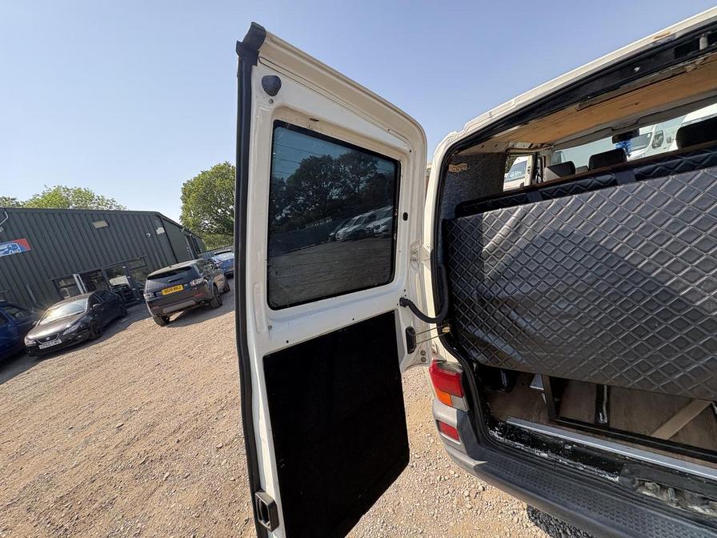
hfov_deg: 102.1
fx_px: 290
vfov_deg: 85.7
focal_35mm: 14
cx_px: 358
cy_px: 269
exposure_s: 1/407
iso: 40
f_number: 2.2
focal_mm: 2.22
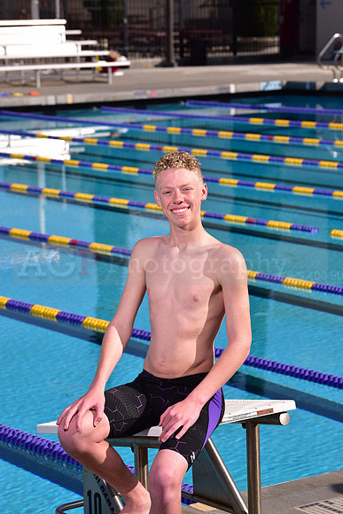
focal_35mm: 122
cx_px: 172
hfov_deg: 11.2
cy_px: 257
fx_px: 1742
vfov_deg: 16.8
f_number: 9
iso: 80
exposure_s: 1/250
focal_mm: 122
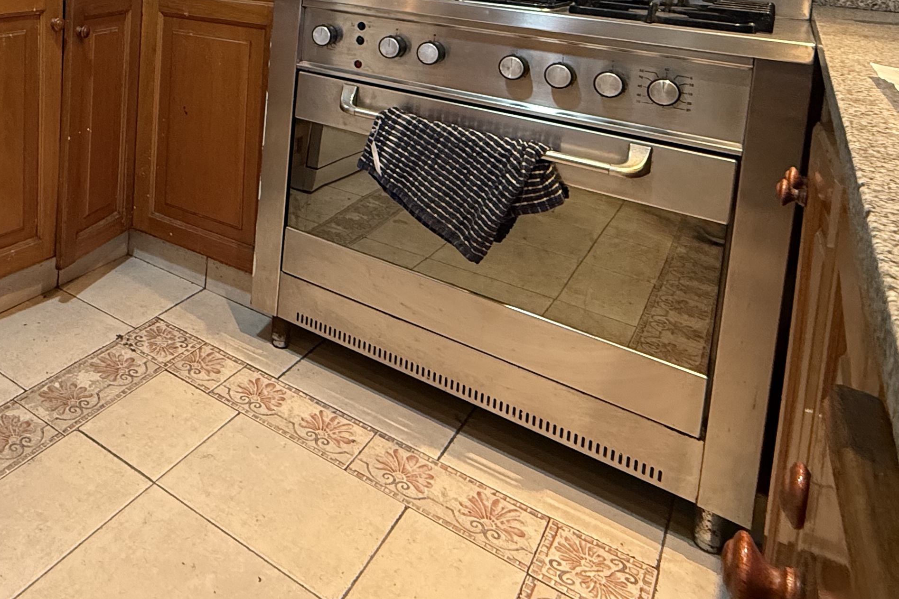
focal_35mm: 31
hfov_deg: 54.7
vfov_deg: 37.2
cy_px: -21
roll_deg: -3.6
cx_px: 140
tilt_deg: -4.6
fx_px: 774
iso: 500
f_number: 2.2
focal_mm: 2.2
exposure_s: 1/50
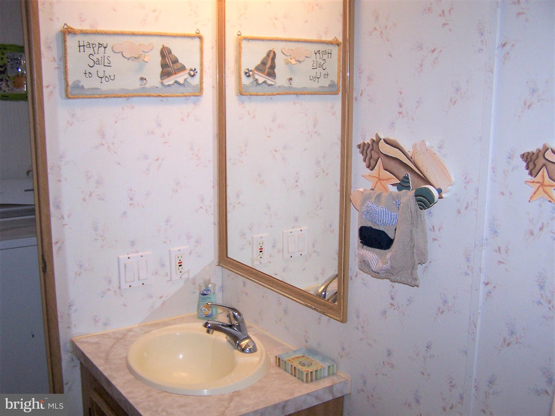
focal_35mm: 38
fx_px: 609
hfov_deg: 49.0
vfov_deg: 37.7
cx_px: 278
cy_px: 208
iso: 140
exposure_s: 1/60
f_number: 2.8
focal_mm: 6.3
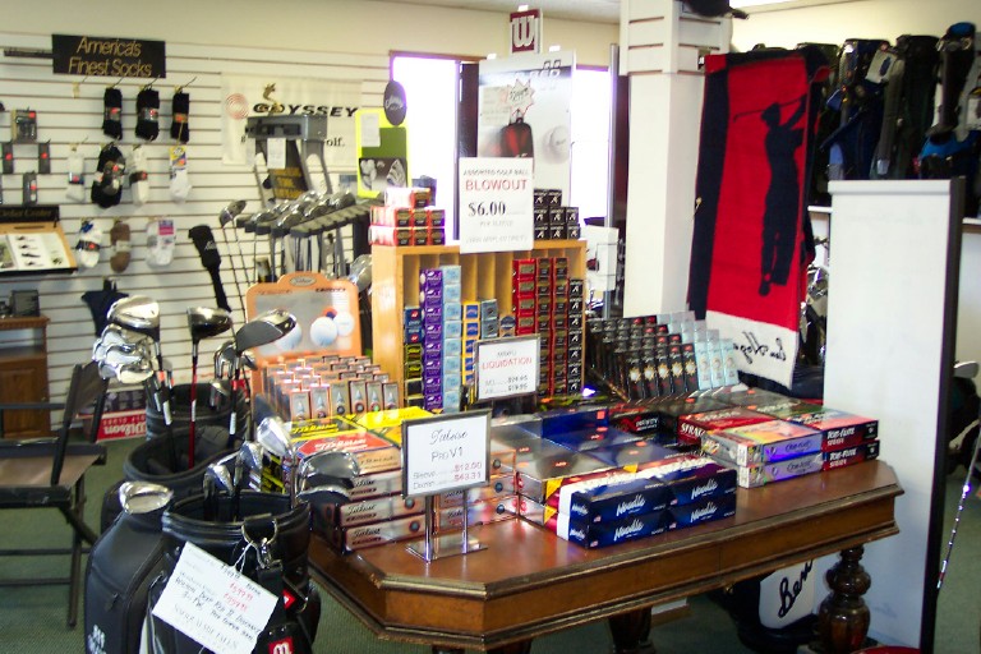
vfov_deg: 35.1
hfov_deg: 50.7
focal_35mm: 38
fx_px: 1035
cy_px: 327
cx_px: 490
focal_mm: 8
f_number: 2.8
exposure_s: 1/30
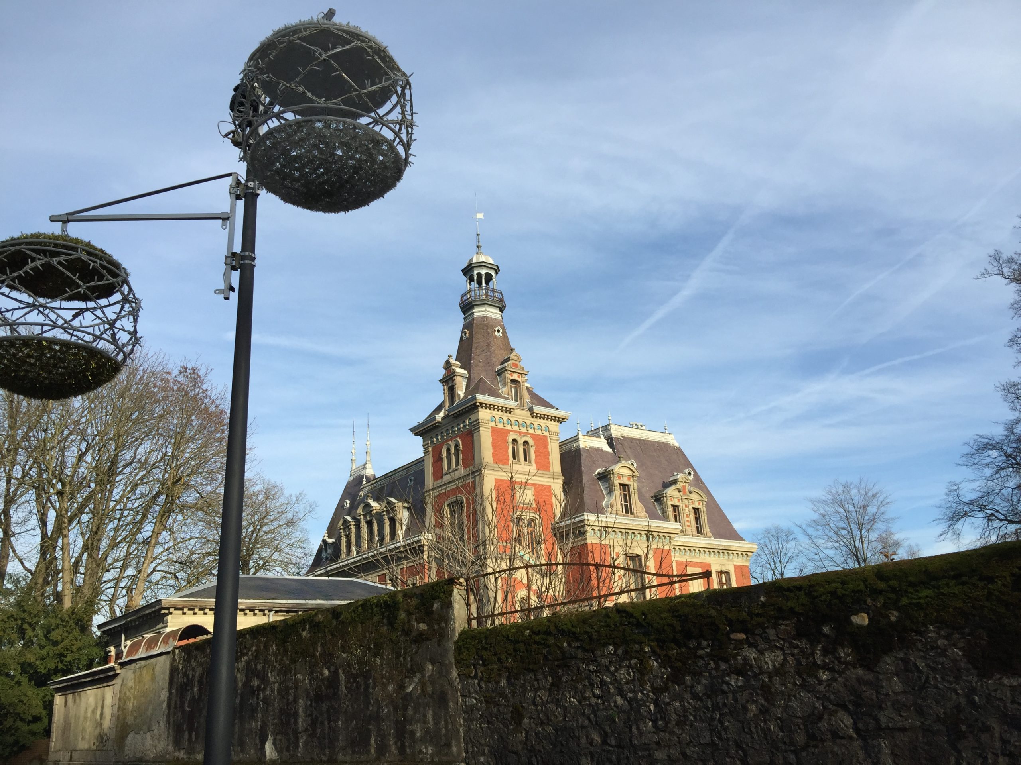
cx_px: 510
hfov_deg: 61.7
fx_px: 855
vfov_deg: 48.2
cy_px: 382
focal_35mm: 29
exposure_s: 1/1014
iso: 32
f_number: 2.2
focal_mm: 4.15
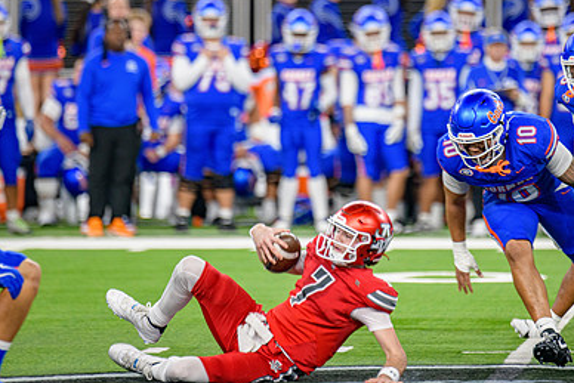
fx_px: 7161
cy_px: 122
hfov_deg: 4.6
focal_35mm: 449
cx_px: 345
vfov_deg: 3.1
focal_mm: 300
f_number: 2.8
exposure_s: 1/400
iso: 1000
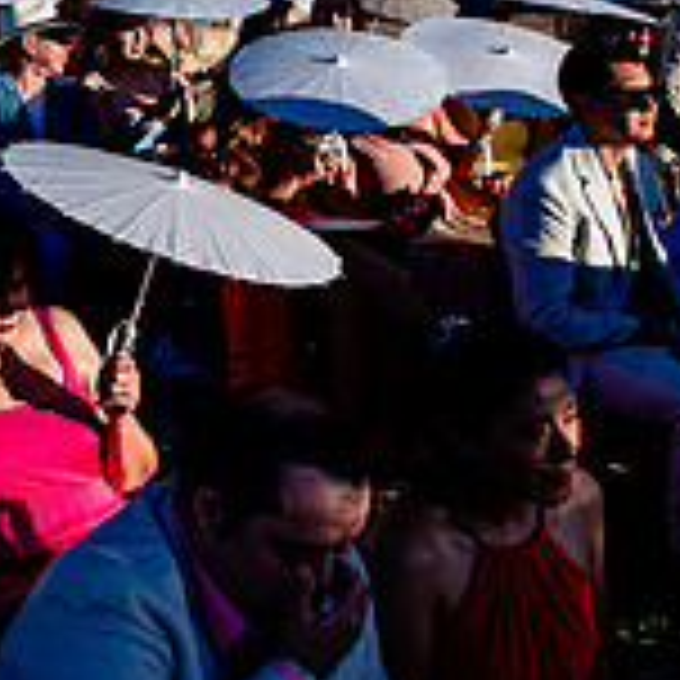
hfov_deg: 19.5
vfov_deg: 20.8
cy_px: 97
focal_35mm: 82
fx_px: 1822
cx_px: -200
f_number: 3.5
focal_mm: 24
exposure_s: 1/3200
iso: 200
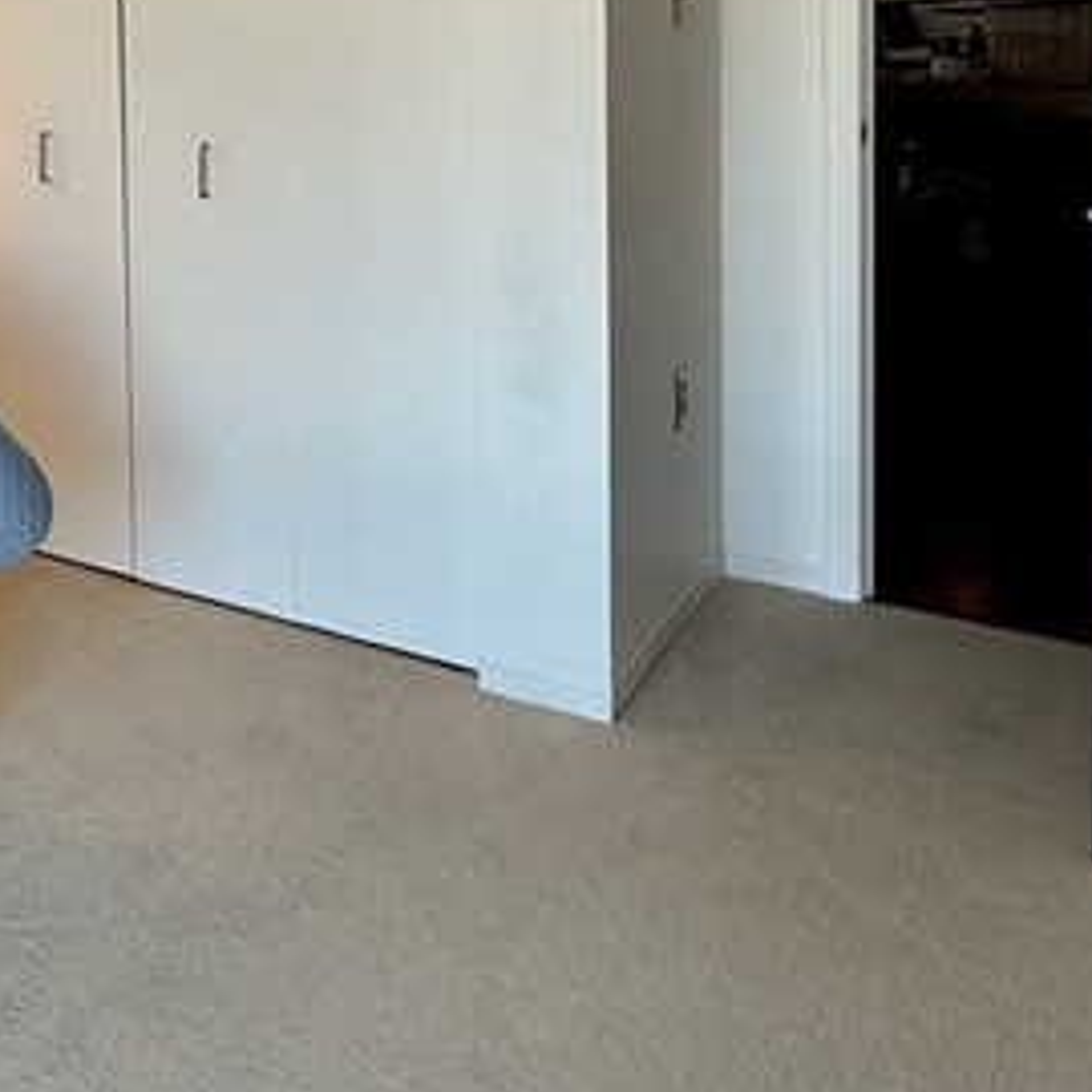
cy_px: 4
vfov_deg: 33.1
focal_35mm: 47
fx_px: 1677
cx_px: -12
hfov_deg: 32.9
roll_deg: +2.3
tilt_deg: -1.4
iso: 64
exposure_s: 1/120
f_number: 2.2
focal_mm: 2.22
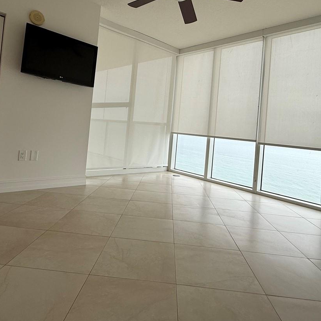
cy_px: 123
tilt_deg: +1.9
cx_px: 159
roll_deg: -4.7
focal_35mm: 24
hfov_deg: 65.0
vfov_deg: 64.2
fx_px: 252
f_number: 2.2
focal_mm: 2.22
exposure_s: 1/120
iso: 64
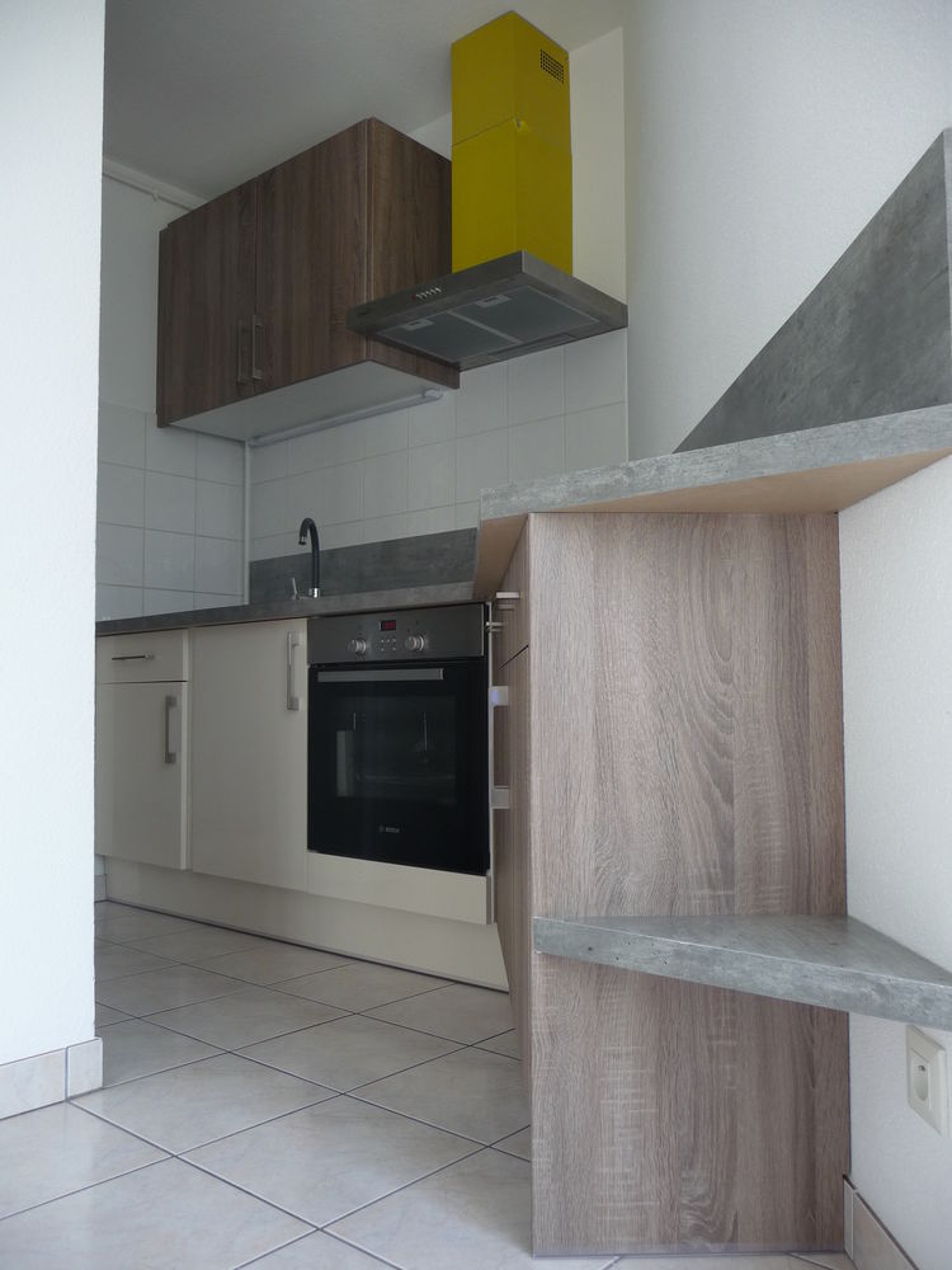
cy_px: 635
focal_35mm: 28
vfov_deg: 63.4
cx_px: 476
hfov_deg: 49.7
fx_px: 1027
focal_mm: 4.7
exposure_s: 1/40
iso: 100
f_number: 3.3
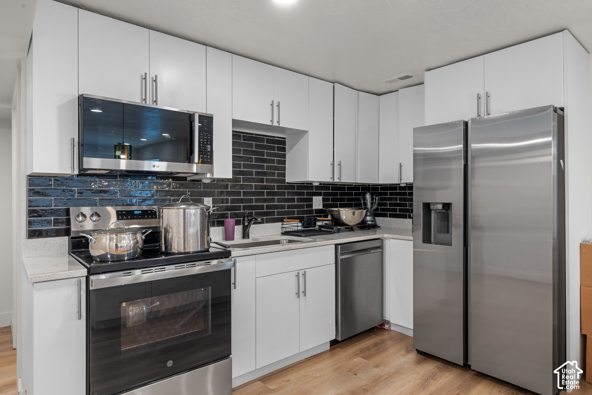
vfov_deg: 60.7
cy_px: 198
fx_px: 337
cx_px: 296
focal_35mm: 20
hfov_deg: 82.6
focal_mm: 20.5
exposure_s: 1.3
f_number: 8
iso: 500
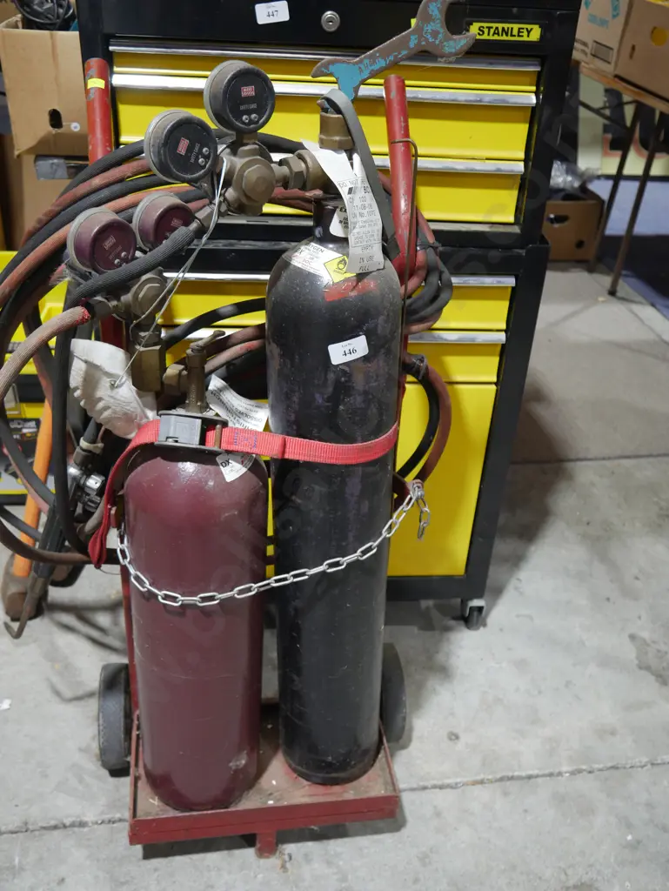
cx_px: 334
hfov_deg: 41.8
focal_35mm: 34
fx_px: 875
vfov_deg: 53.9
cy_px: 446
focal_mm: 17
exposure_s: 1/60
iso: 500
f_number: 4
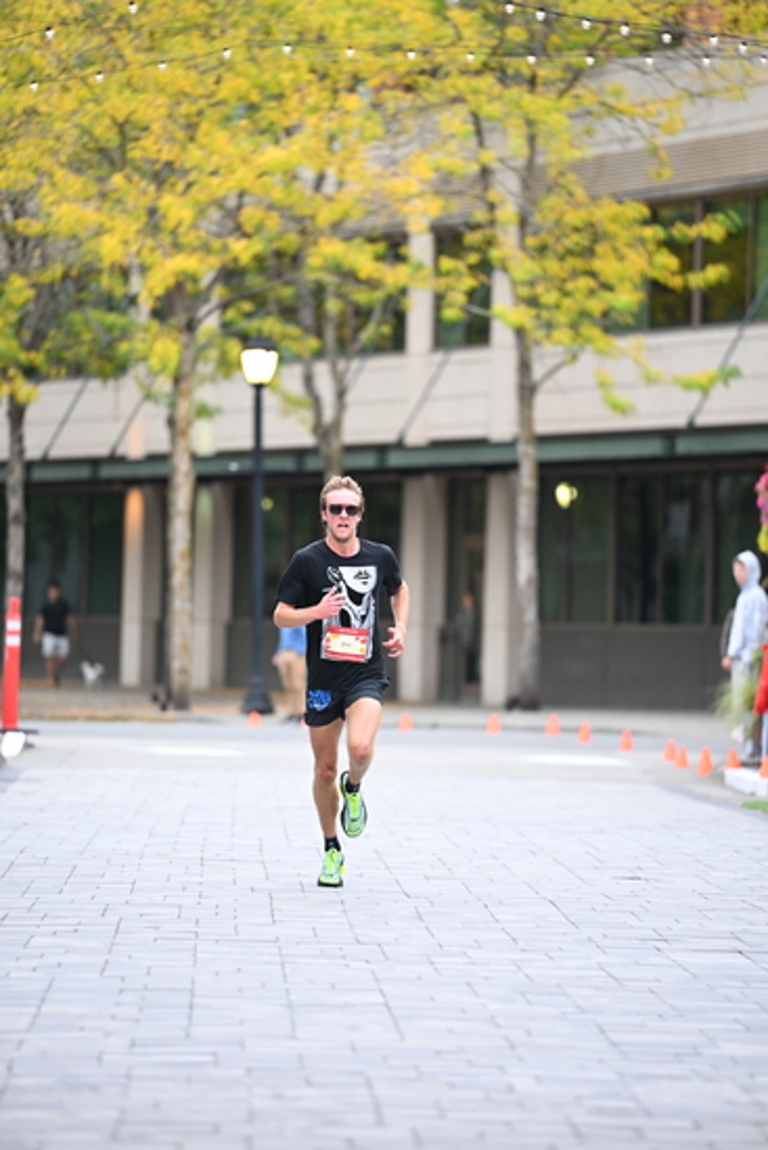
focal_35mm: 200
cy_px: 575
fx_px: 6395
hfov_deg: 6.9
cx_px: 384
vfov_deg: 10.3
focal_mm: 200
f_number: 2.8
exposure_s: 1/500
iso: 1600
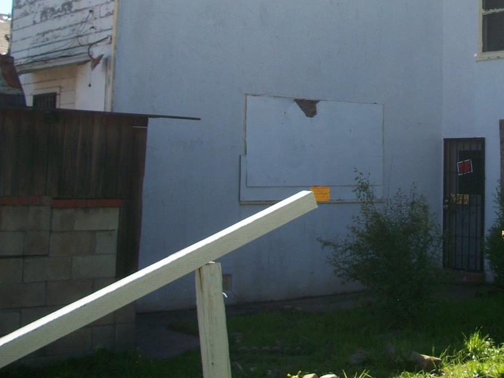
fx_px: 888
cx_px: 413
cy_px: 84
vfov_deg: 23.7
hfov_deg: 30.8
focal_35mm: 61
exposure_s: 1/640
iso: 80
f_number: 3.1
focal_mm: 6.3
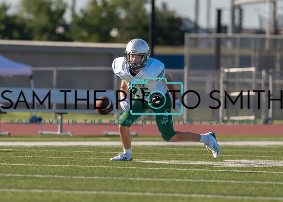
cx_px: 140
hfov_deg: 3.9
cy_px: 100
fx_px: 4201
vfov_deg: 2.8
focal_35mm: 523
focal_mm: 200
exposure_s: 1/4000
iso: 250
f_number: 2.8
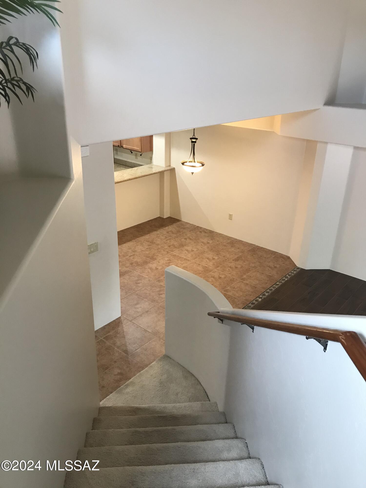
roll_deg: -0.7
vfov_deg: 63.4
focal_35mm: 28
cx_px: 183
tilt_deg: -25.1
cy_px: 244
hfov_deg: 49.7
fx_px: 395
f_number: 1.8
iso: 40
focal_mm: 3.99
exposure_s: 1/15
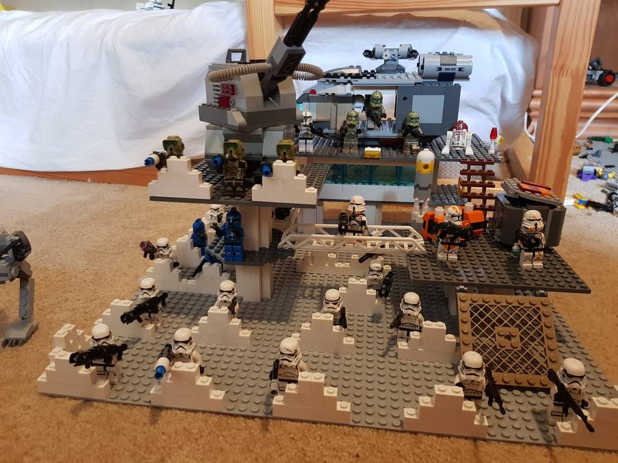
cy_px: 232
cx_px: 309
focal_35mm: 26
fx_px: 464
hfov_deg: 67.3
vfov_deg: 53.1
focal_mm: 4.2
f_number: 1.7
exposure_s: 1/12
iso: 200
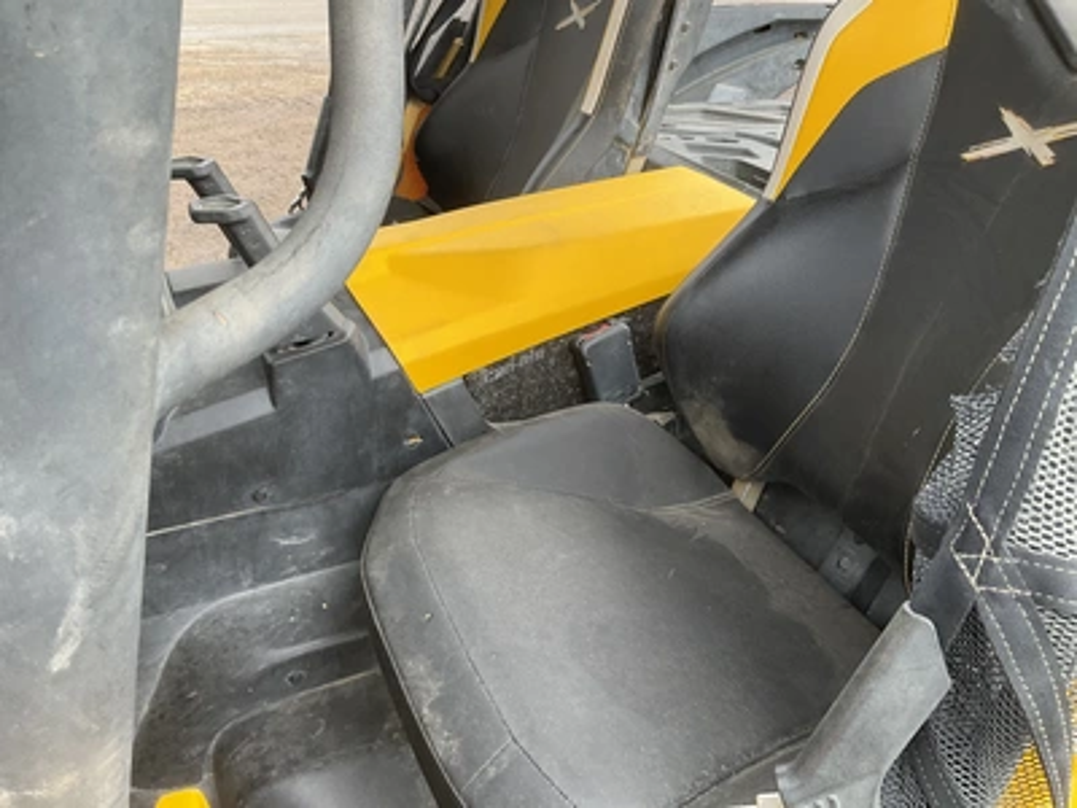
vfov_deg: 48.2
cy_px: 404
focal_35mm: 29
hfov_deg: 61.7
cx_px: 538
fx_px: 902
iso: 20
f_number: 1.8
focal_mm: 3
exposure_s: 1/122
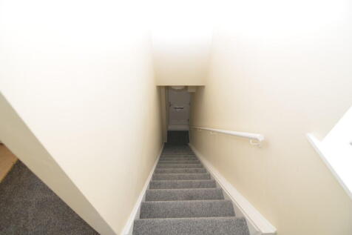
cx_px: 176
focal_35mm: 16
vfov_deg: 72.0
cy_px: 118
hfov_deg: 95.0
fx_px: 161
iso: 400
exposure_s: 1/80
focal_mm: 11
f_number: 4.5
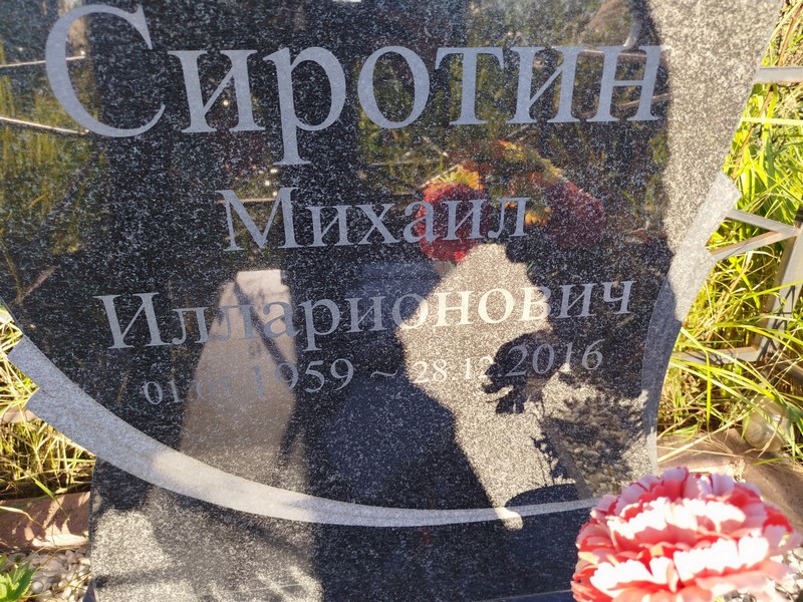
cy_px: 301
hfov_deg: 71.6
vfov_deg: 56.8
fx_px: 557
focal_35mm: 24
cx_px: 402
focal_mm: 5.31
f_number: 1.7
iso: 50
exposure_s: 1/178
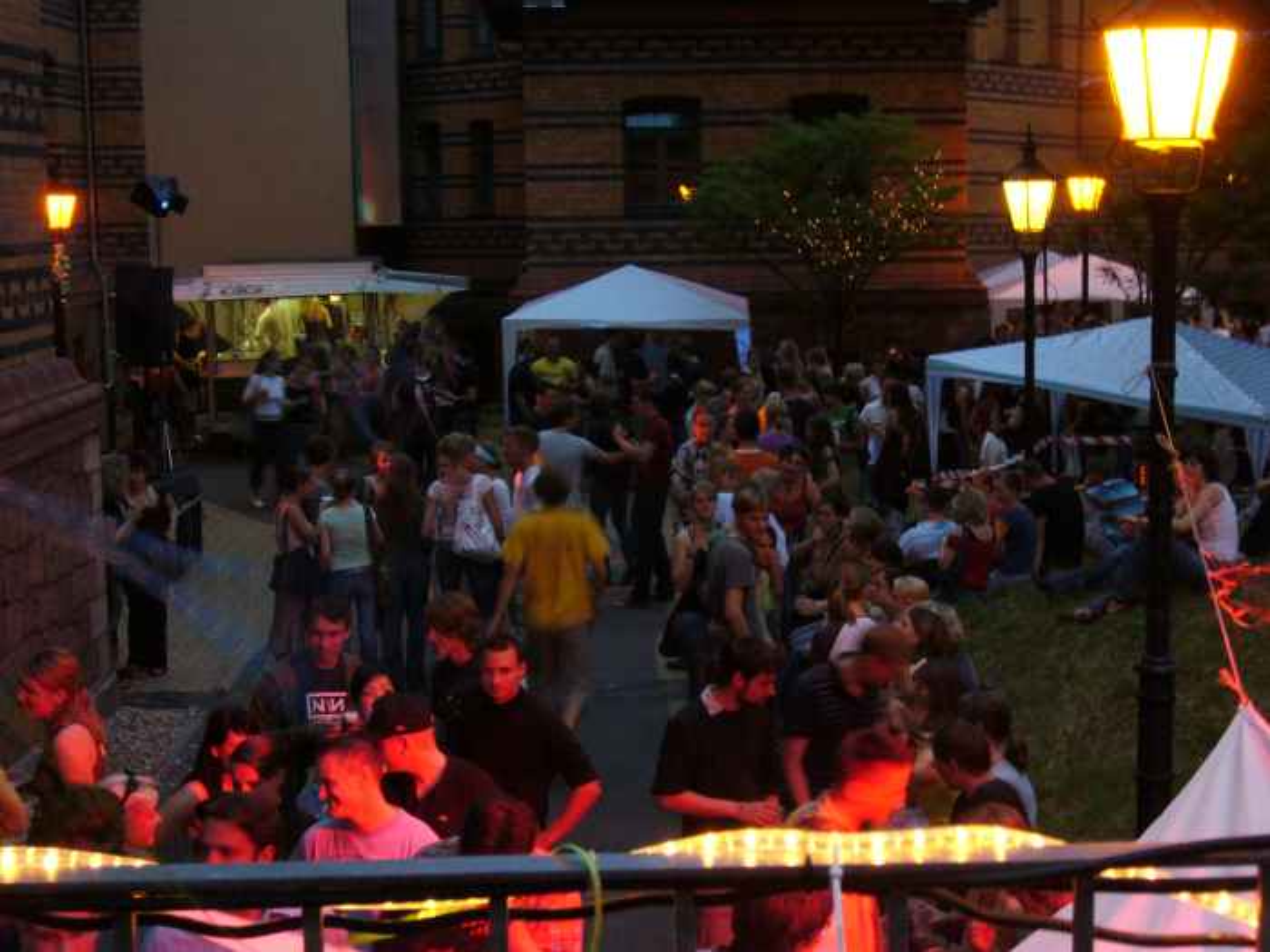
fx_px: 2201
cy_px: 476
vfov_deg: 24.4
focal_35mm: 60
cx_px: 635
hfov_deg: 32.2
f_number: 3.6
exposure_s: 1/8
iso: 200
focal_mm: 9.9
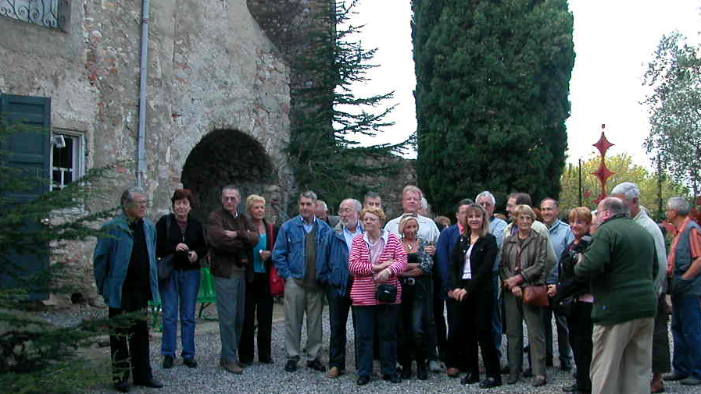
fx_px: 855
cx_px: 378
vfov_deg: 25.9
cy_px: 230
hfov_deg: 44.5
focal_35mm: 46
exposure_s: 1/215
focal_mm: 5.6
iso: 100
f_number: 2.7
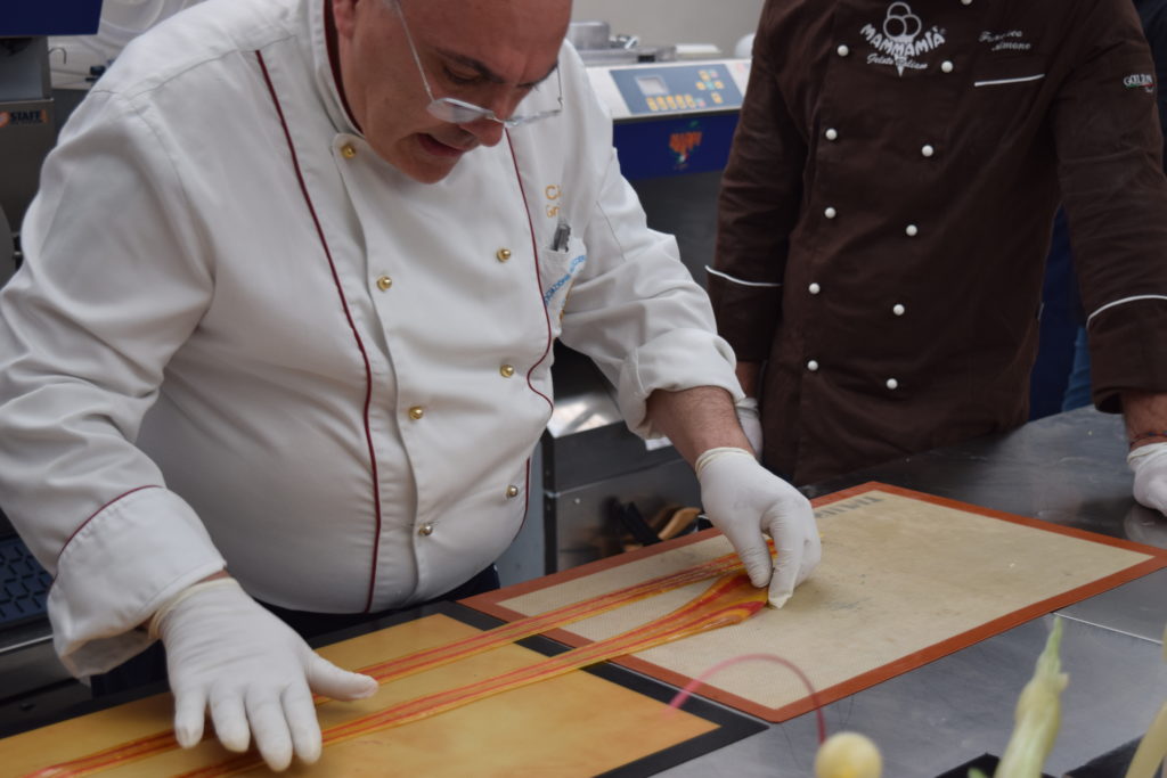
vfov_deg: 23.8
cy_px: 389
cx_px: 584
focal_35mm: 57
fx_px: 1848
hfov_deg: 35.0
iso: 400
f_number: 4.8
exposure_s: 1/160
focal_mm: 38
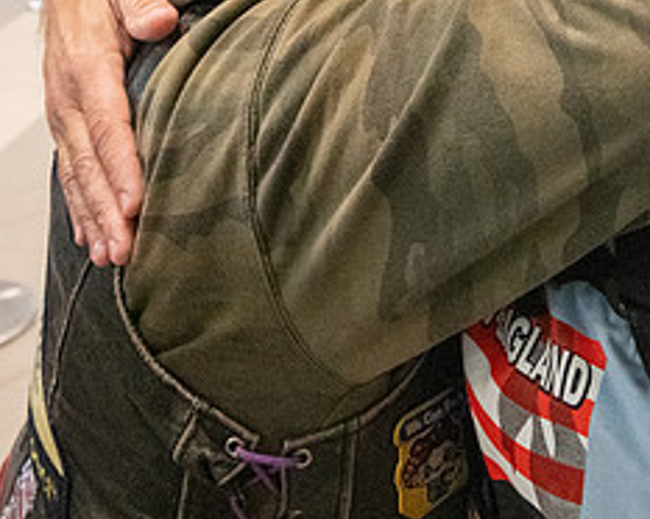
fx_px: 1153
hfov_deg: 31.3
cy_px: -135
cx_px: 419
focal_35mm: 60
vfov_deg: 22.9
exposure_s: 1/250
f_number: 4.5
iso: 10000
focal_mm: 20
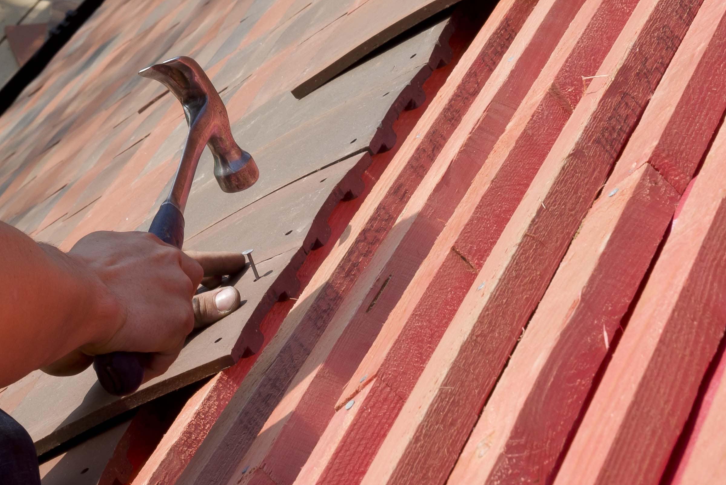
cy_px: 16
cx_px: 43
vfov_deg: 8.1
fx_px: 3409
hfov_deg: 12.1
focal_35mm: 169
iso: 100
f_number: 14
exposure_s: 1/80
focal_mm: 55
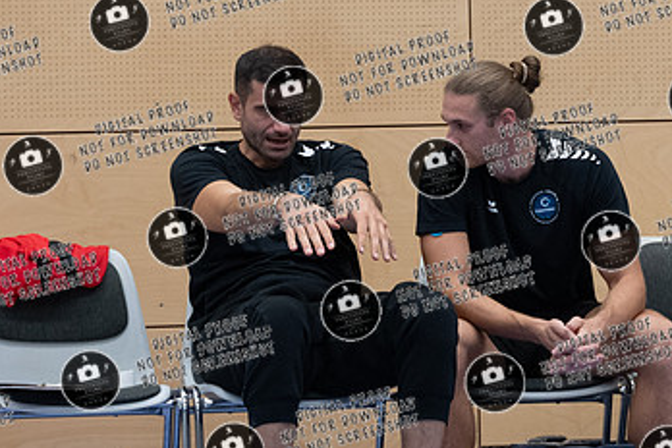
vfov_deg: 3.0
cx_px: 502
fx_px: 8474
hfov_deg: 4.5
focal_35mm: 454
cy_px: 128
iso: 3200
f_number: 3.5
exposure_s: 1/1250
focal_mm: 200
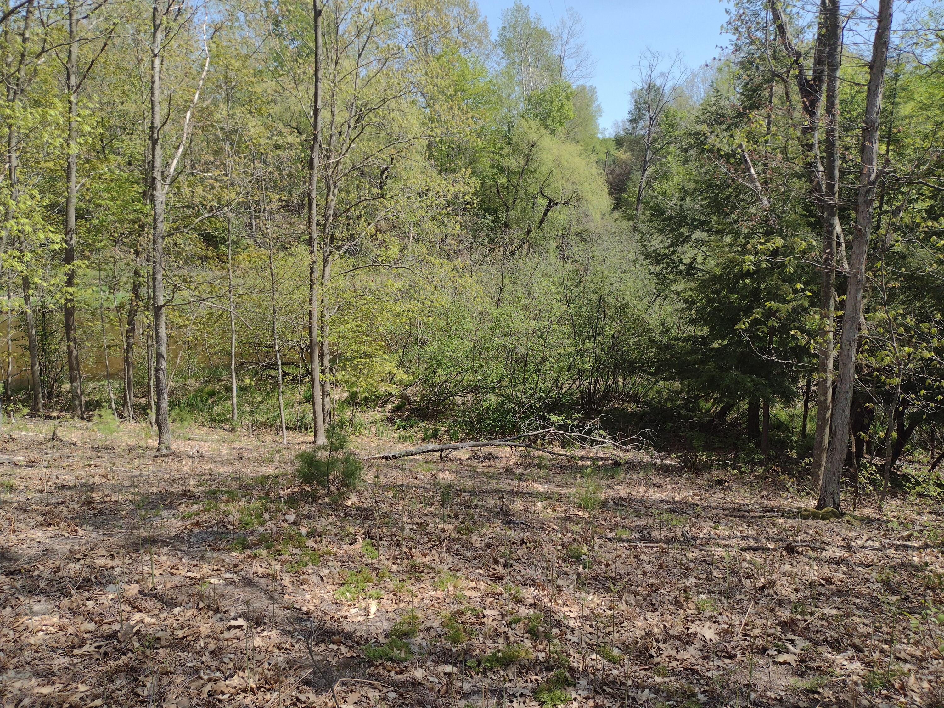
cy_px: 354
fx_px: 736
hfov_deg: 65.3
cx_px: 472
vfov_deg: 51.4
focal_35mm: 27
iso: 100
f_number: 1.7
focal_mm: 4.71
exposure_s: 1/1590
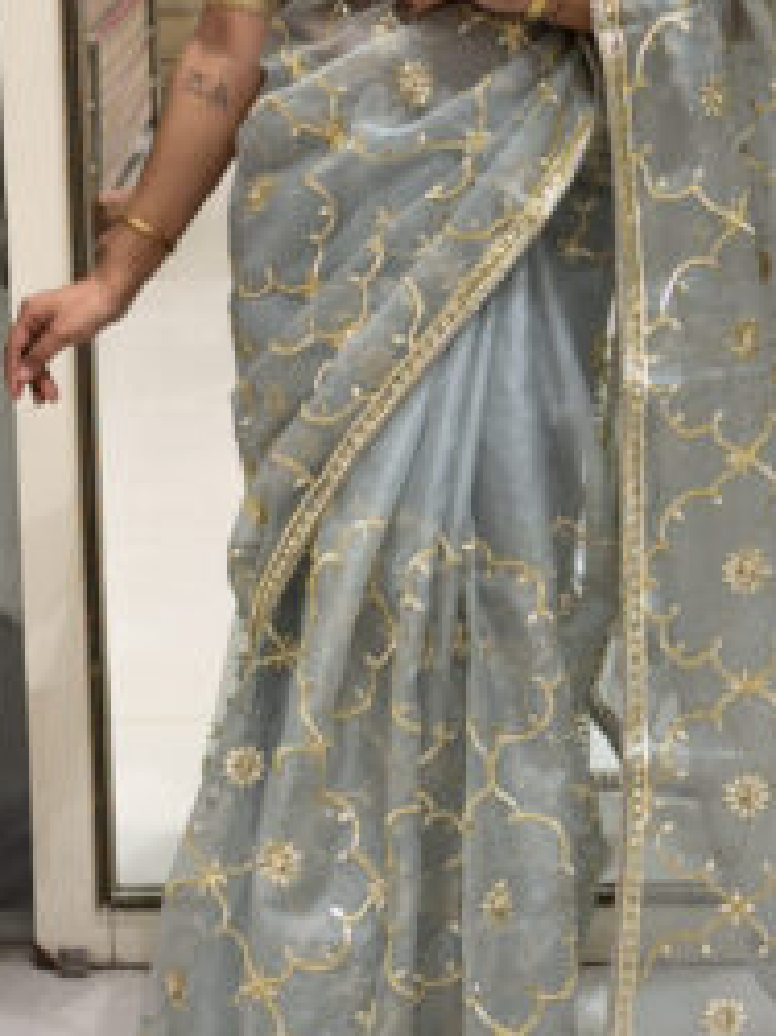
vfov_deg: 32.4
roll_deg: +0.2
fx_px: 1765
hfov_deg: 24.8
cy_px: 318
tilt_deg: -11.1
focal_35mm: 59
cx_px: 450
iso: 50
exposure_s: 1/100
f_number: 1.78
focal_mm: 6.76
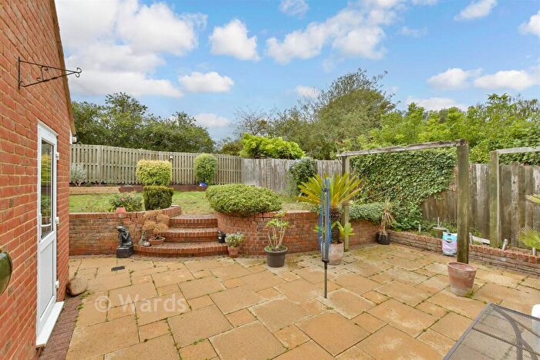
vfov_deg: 77.4
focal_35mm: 15
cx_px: 270
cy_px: 180
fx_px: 225
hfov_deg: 100.4
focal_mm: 10
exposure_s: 1/400
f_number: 10
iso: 1000
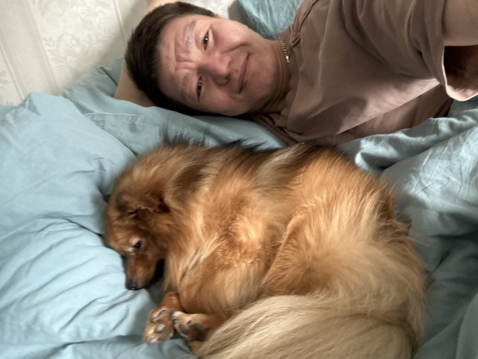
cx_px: 239
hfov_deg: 73.9
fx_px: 318
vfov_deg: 58.9
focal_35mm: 23
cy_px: 180
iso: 400
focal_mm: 2.69
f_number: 1.9
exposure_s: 1/30
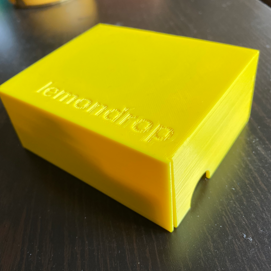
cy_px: 136
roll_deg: +12.2
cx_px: 116
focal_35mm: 31
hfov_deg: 52.3
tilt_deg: -42.0
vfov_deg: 52.5
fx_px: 275
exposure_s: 1/122
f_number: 1.8
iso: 80
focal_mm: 4.25
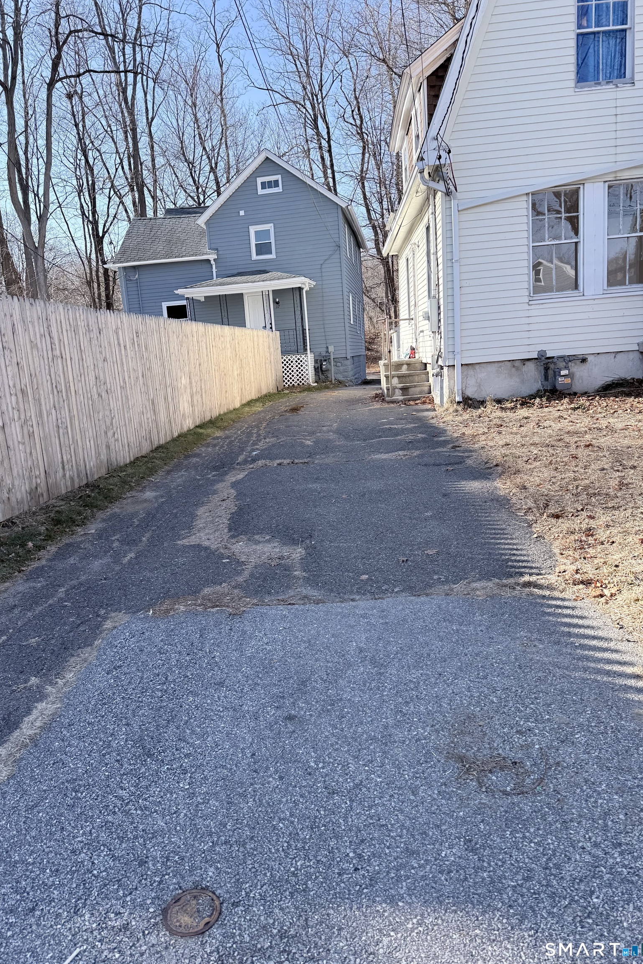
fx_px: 670
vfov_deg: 71.5
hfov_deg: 51.2
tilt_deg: -8.7
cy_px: 482
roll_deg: +2.5
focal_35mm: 25
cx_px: 294
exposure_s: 1/1314
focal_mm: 6.76
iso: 80
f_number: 1.78
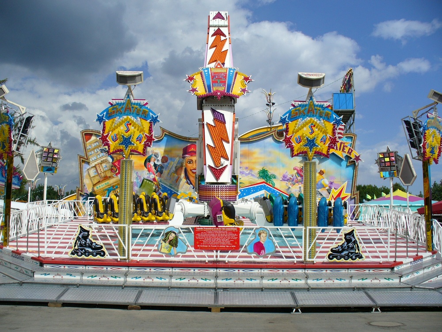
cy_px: 166
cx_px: 221
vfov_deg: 38.7
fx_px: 472
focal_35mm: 37
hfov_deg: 50.1
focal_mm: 6.1
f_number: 5.6
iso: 80
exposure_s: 1/640
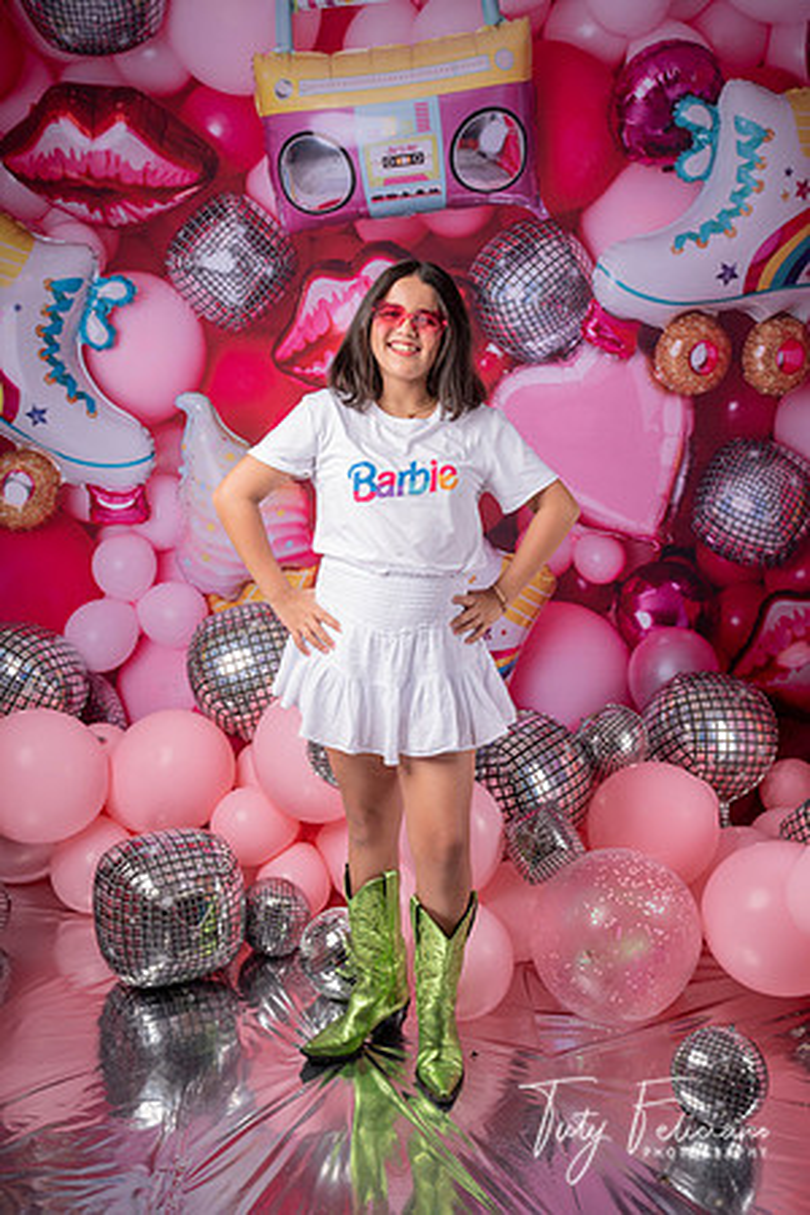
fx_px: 1282
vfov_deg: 50.7
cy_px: 608
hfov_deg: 35.1
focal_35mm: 38
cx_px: 405
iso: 125
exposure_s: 1/200
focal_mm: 38
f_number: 5
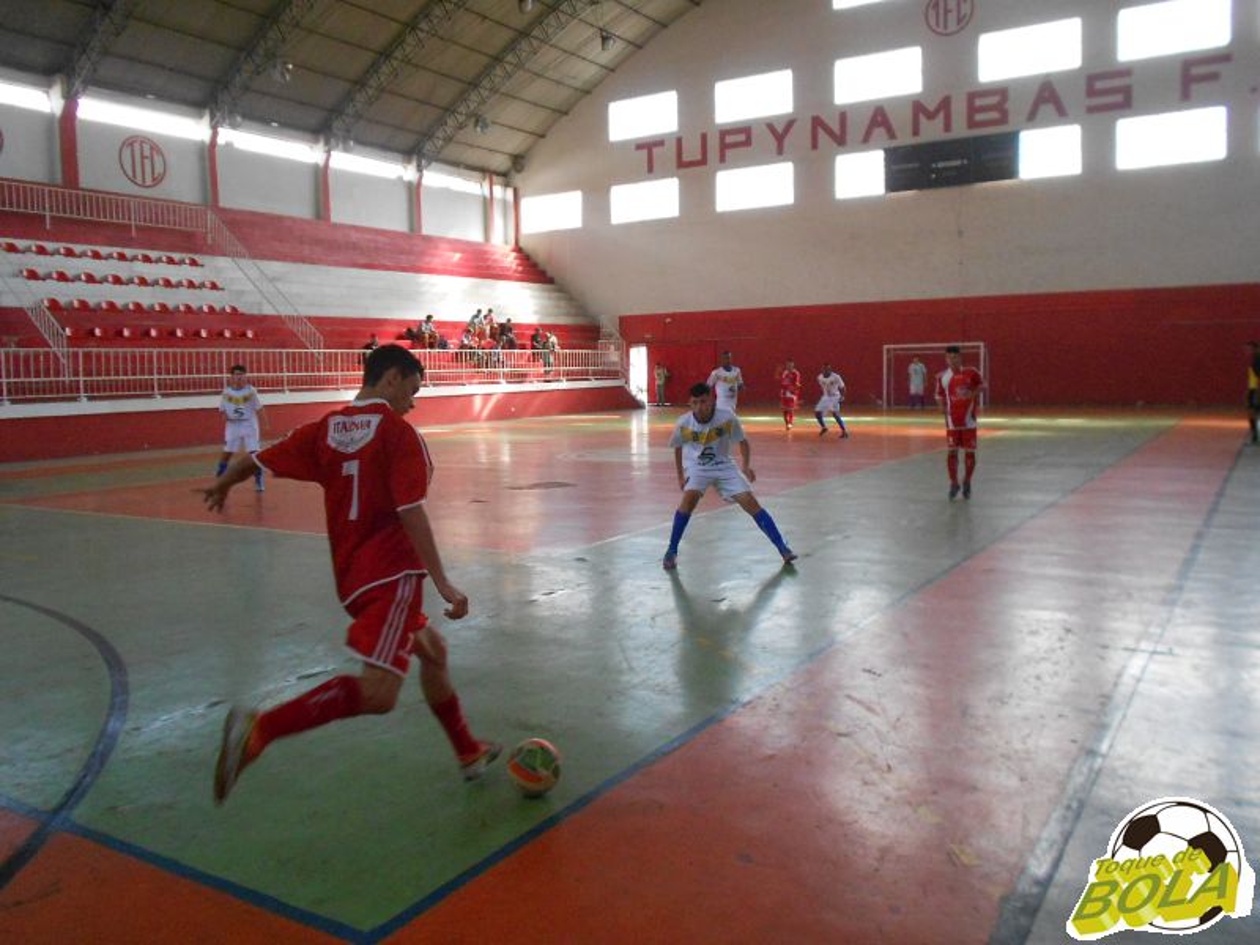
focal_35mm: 29
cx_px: 630
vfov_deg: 48.2
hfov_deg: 61.7
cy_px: 472
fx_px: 1056
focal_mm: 5.3
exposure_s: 1/160
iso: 400
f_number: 3.4
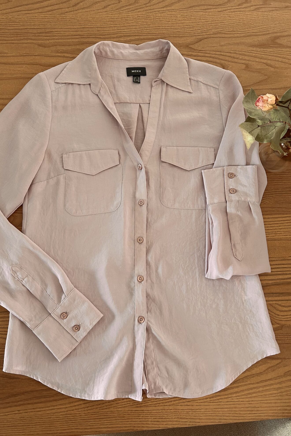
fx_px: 339
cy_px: 211
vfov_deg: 65.5
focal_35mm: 28
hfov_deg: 46.4
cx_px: 134
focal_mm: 5.7
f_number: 1.5
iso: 125
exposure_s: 1/62
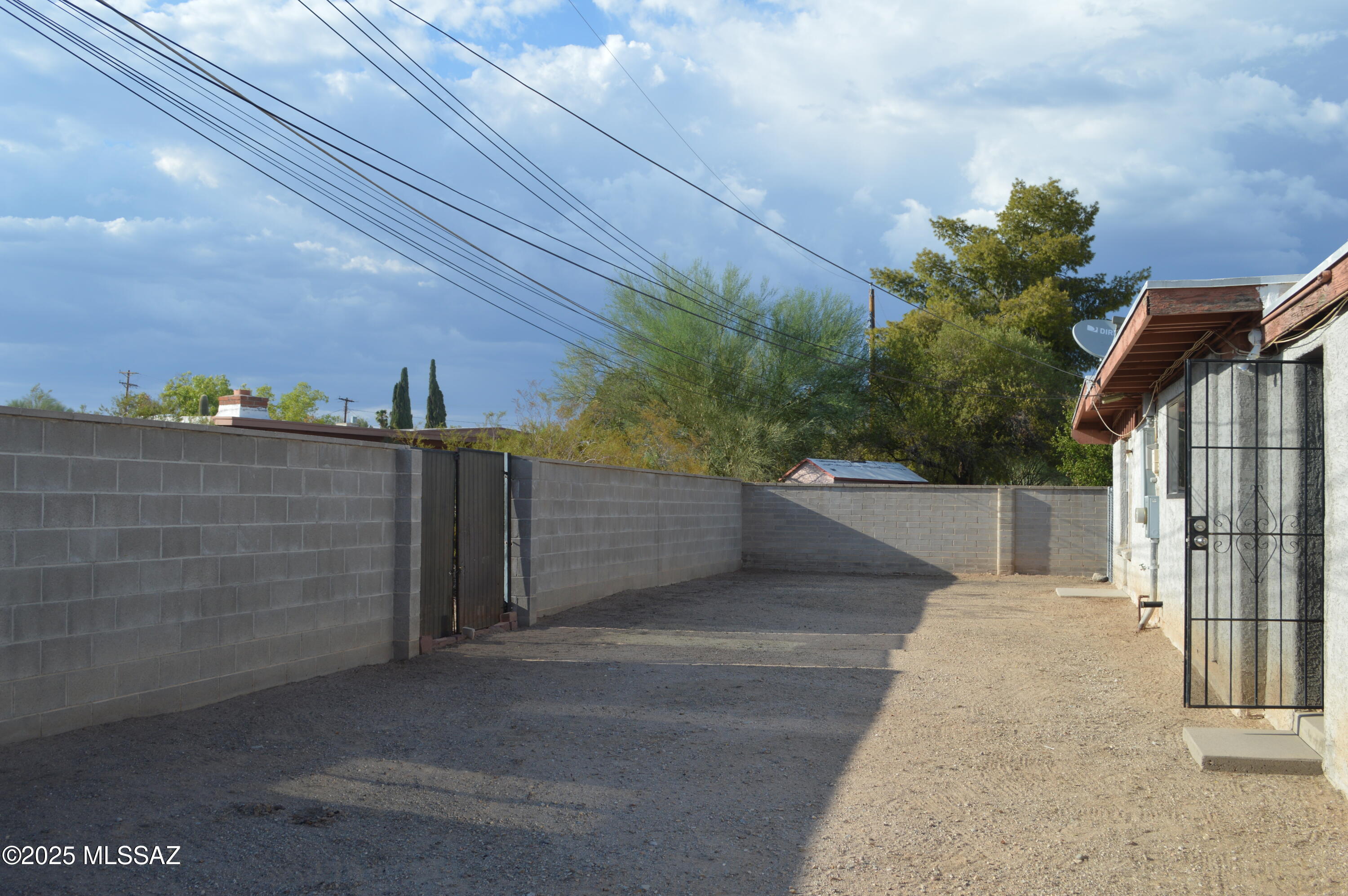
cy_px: 448
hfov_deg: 57.3
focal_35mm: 33
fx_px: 1234
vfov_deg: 39.9
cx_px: 674
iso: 100
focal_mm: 22
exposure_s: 1/250
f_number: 8
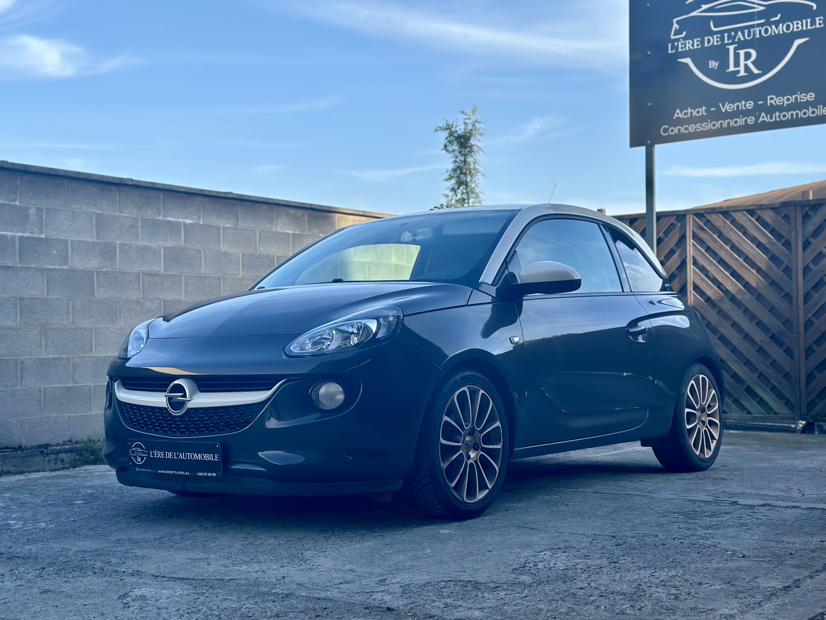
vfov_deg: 30.3
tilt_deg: +1.4
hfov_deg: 39.7
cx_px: 413
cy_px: 310
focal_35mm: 48
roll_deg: +0.5
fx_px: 1145
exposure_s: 1/2114
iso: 100
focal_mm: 6.86
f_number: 1.78
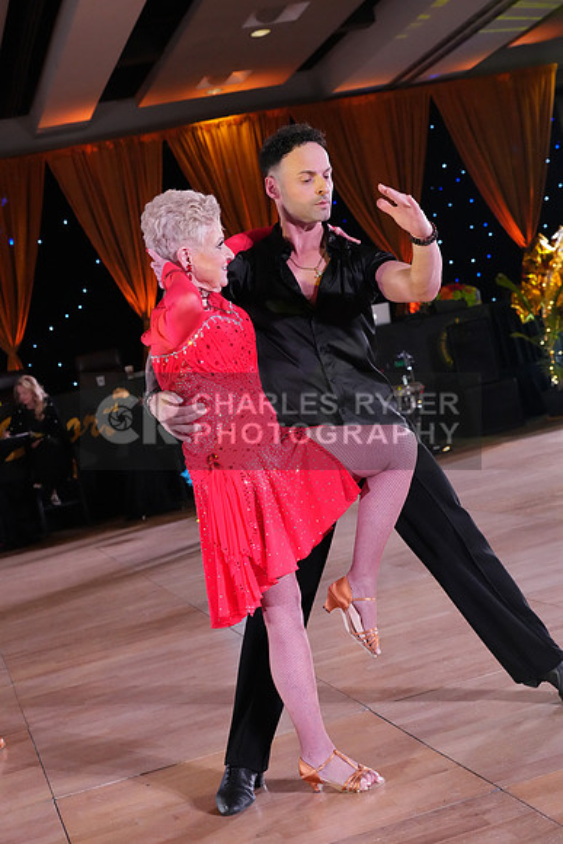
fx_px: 1266
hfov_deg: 25.1
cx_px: 282
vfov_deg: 36.9
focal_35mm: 54
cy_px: 422
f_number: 5.6
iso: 8000
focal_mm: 54
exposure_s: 1/400
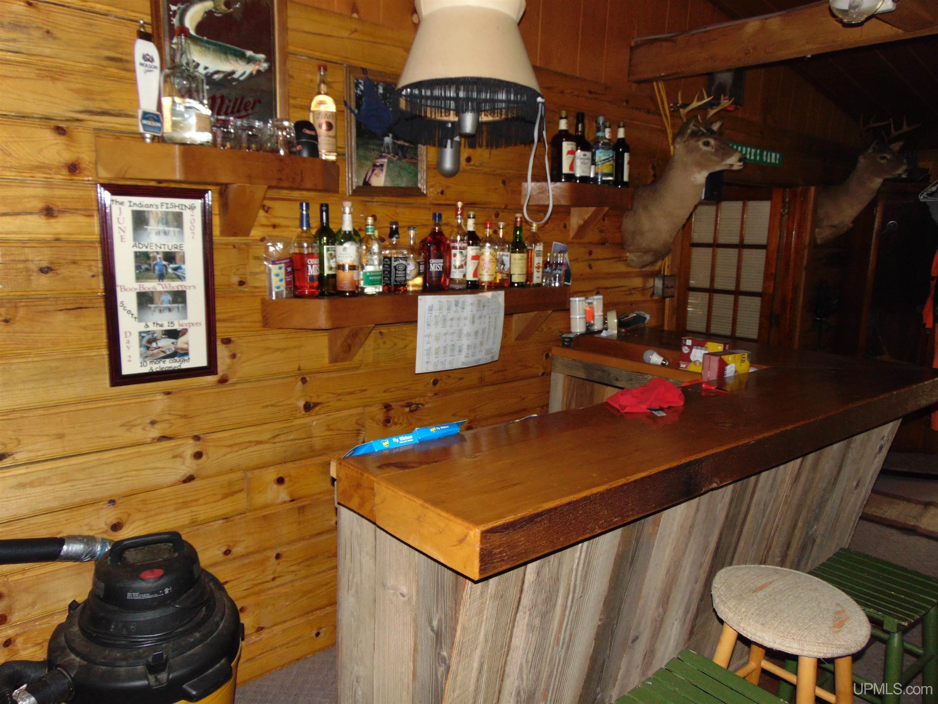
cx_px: 469
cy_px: 352
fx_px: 677
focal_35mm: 25
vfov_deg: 54.9
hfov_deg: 69.4
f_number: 3
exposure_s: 1/8
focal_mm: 4.5
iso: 200
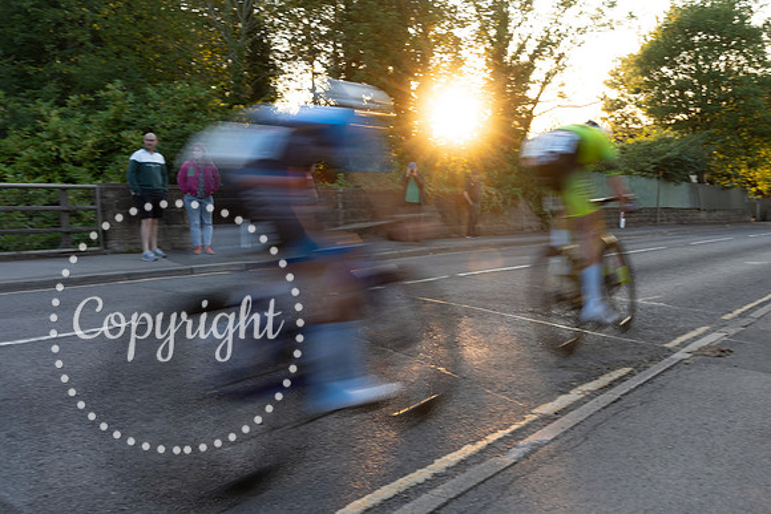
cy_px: 198
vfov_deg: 38.2
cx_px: 474
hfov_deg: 54.7
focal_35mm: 34
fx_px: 738
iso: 250
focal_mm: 28
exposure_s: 1/40
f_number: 7.1
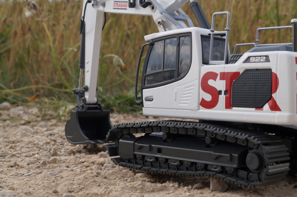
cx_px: 205
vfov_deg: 22.2
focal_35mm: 61
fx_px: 503
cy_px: 78
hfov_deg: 32.6
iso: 160
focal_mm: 28
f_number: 18
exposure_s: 1/60
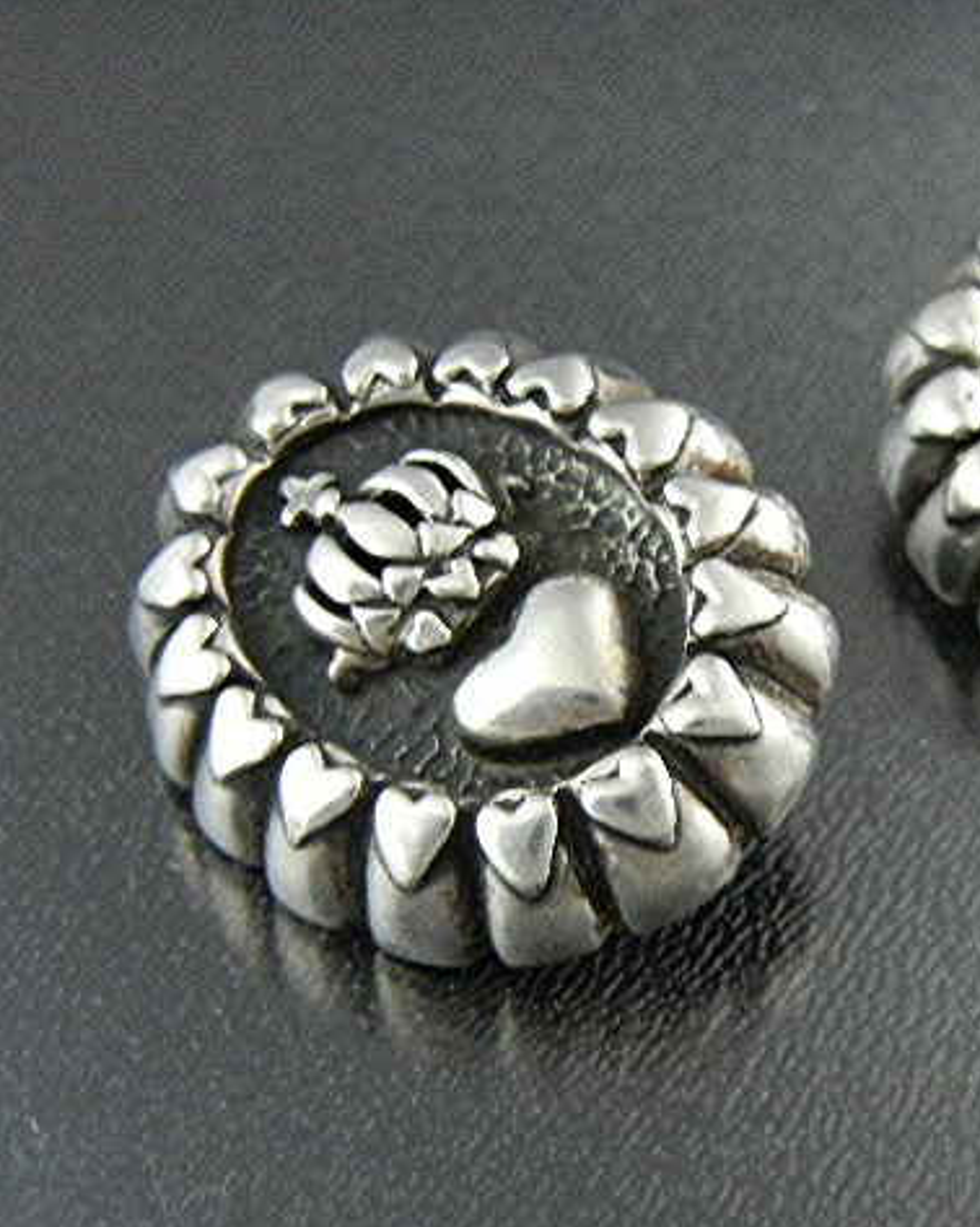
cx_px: 806
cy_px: 615
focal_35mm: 78
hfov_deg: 19.4
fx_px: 2830
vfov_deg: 24.5
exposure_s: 1/16.4
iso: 400
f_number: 4
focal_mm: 10.6
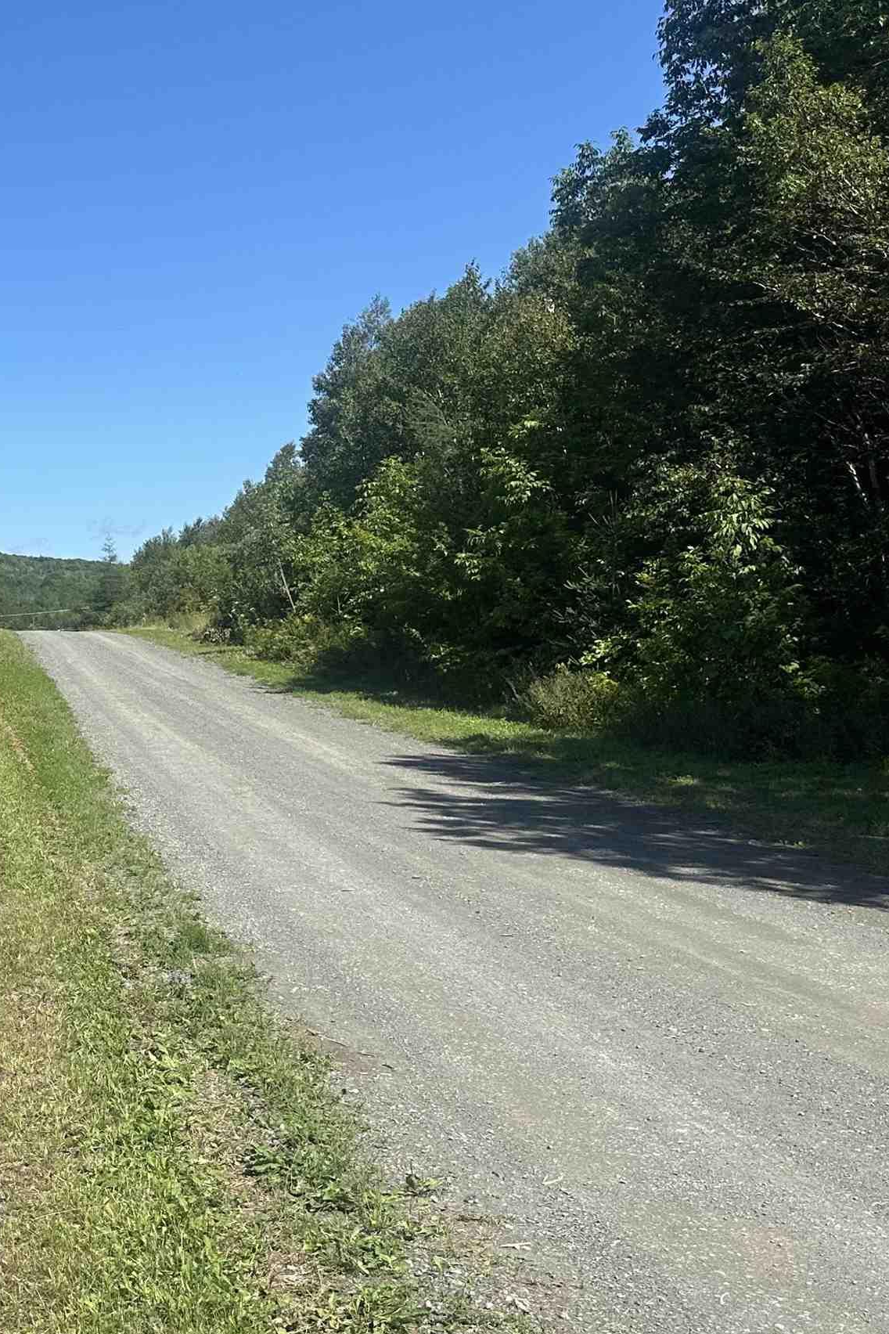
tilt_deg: -8.3
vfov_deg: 43.5
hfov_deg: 26.5
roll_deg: -4.3
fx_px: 1667
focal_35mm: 45
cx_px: -183
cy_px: 763
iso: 80
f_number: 1.78
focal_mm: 6.86
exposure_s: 1/3861
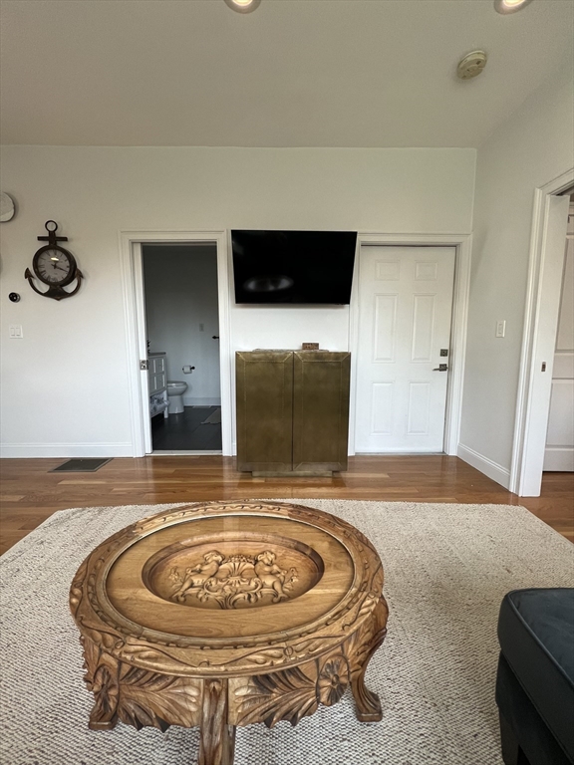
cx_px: 287
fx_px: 287
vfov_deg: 106.2
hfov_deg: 89.9
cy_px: 382
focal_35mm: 13
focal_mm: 1.57
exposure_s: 1/120
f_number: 1.8
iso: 125
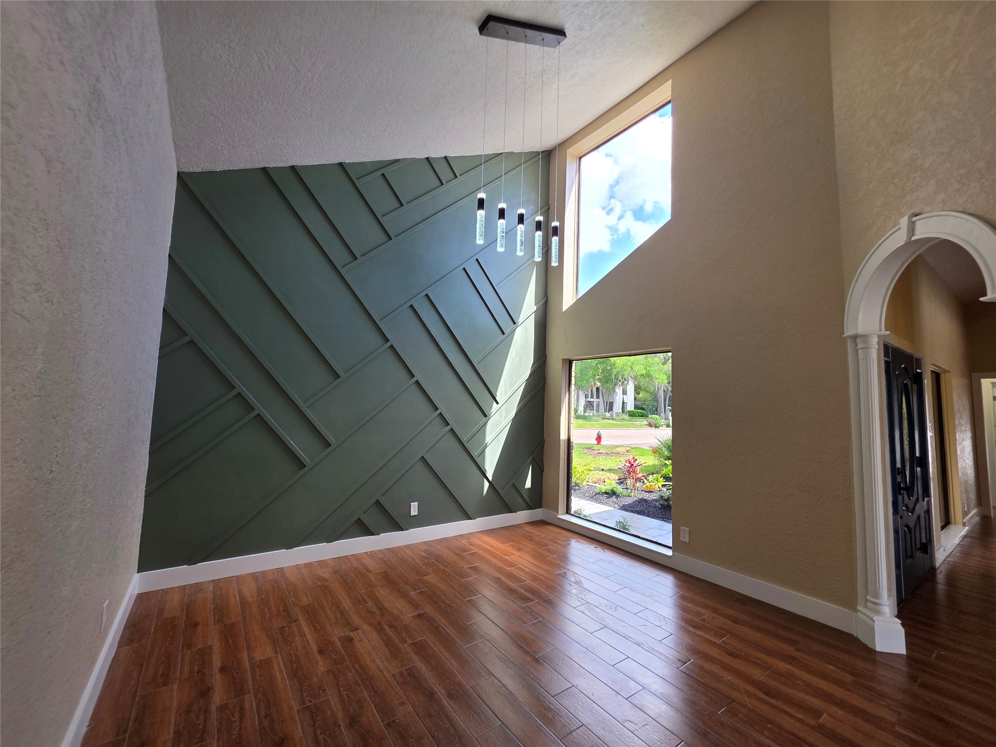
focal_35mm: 13
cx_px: 498
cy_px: 374
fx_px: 374
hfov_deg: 106.2
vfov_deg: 89.9
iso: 50
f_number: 1.9
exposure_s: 1/120
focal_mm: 2.2
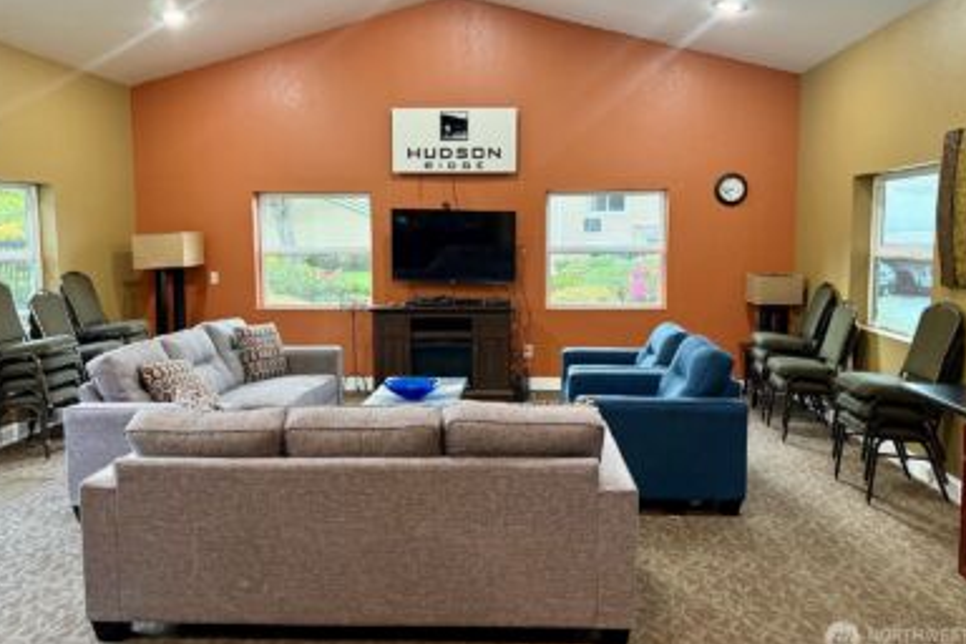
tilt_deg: -4.2
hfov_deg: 69.4
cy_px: 287
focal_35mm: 26
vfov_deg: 49.5
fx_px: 698
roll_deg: +0.0
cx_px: 486
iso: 500
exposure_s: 1/60
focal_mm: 6.76
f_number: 1.78
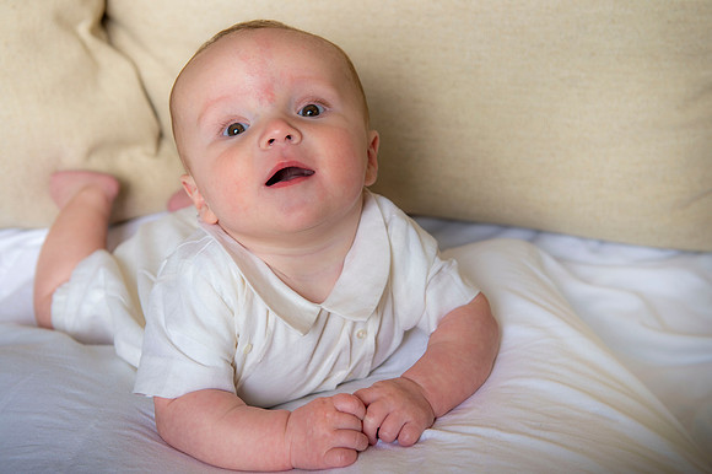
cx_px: 356
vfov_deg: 24.6
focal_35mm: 55
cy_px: 237
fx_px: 1087
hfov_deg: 36.3
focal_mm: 55
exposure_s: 1/200
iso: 200
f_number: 5
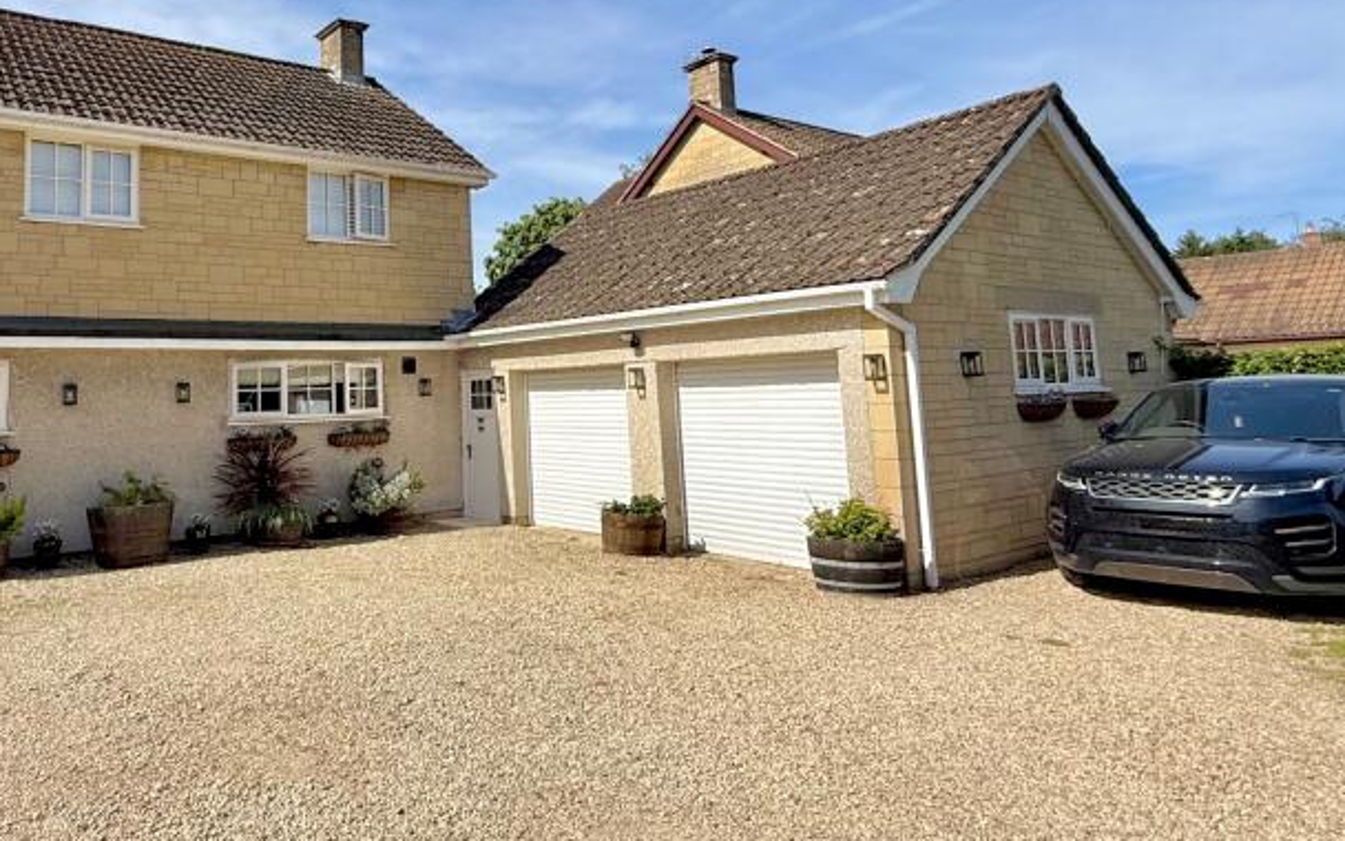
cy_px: 285
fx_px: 916
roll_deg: +1.6
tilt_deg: +7.8
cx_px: 440
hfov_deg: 70.3
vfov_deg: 48.5
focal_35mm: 25
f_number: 2.2
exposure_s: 1/2410
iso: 50
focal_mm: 2.22
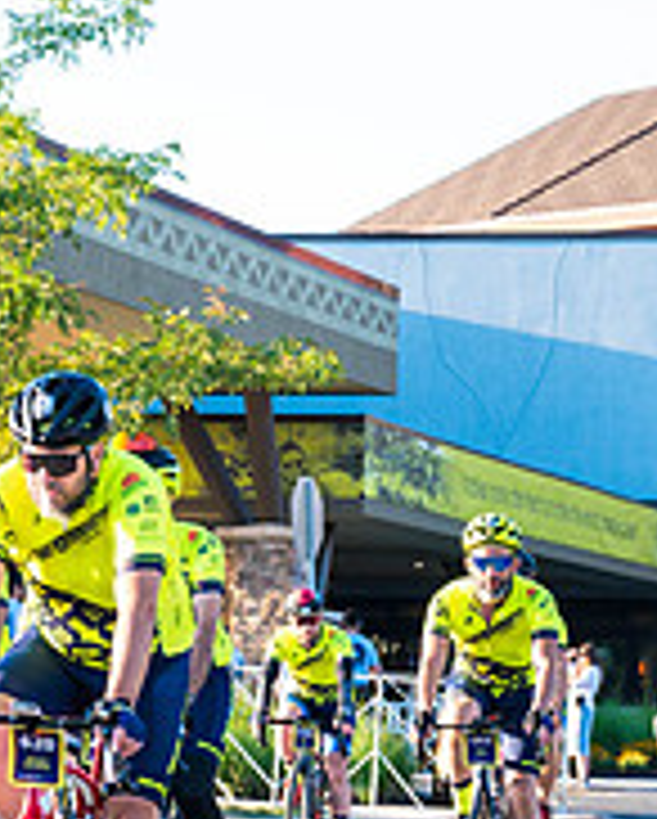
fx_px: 5071
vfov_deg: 9.2
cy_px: 698
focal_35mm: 209
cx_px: 94
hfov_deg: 7.4
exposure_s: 1/250
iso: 400
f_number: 5.6
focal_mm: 70
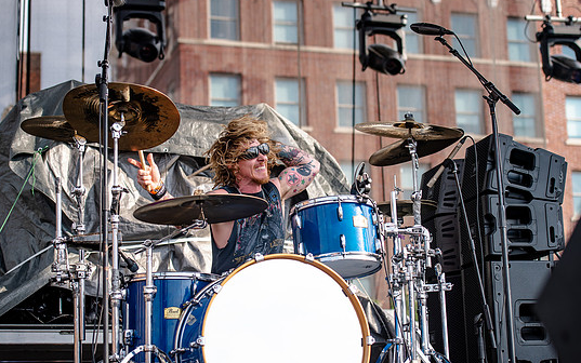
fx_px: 1220
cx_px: 289
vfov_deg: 16.9
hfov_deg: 26.8
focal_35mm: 77
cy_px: 201
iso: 125
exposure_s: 1/800
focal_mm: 70
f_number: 4
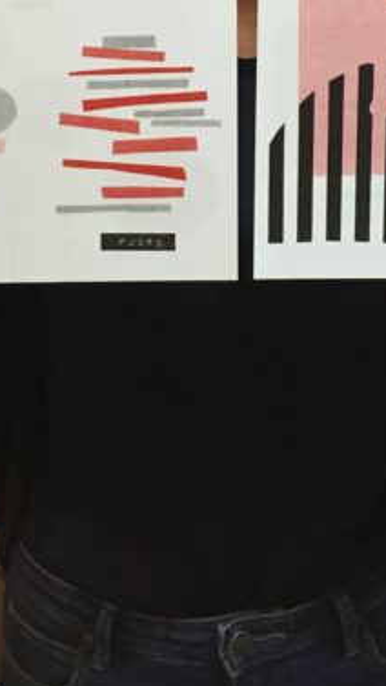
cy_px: 71
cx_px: 260
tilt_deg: -3.7
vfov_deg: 30.1
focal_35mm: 67
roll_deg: +2.6
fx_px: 1219
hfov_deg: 17.9
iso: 200
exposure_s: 1/25
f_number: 2.2
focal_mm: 4.15
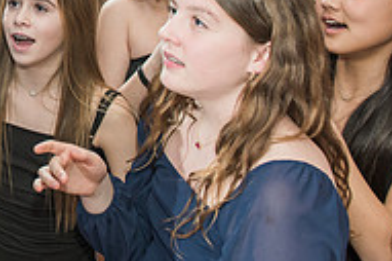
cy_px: -28
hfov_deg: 24.5
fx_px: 794
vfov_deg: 18.0
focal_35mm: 73
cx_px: -105
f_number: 4
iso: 1000
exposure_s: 1/100
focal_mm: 24
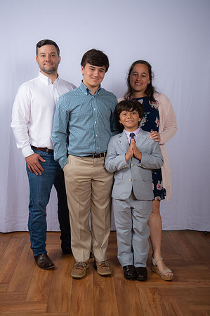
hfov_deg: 28.0
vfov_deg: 41.2
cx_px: 105
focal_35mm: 48
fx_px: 421
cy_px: 158
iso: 250
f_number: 8
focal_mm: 48
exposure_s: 1/160
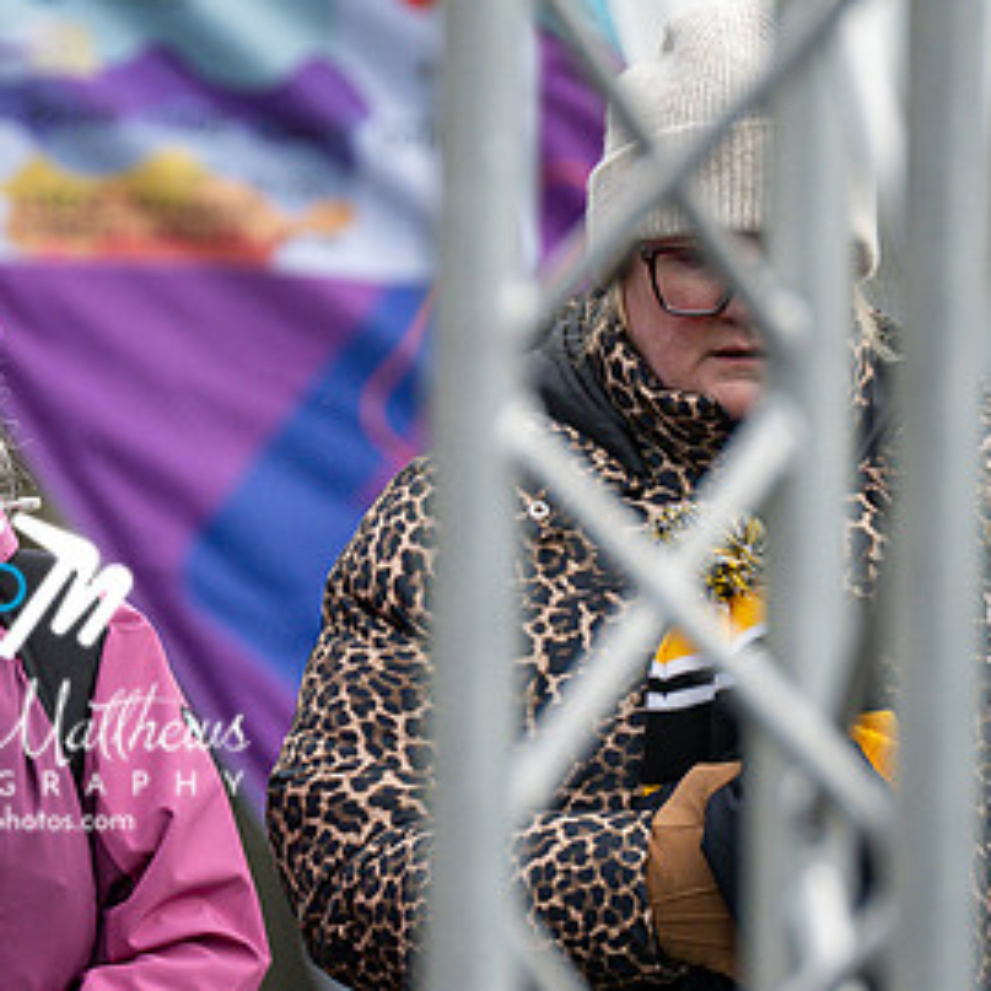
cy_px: 667
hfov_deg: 2.1
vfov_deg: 2.1
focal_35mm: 825
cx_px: 0
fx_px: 26721
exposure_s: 1/1600
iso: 560
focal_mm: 300
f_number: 2.8
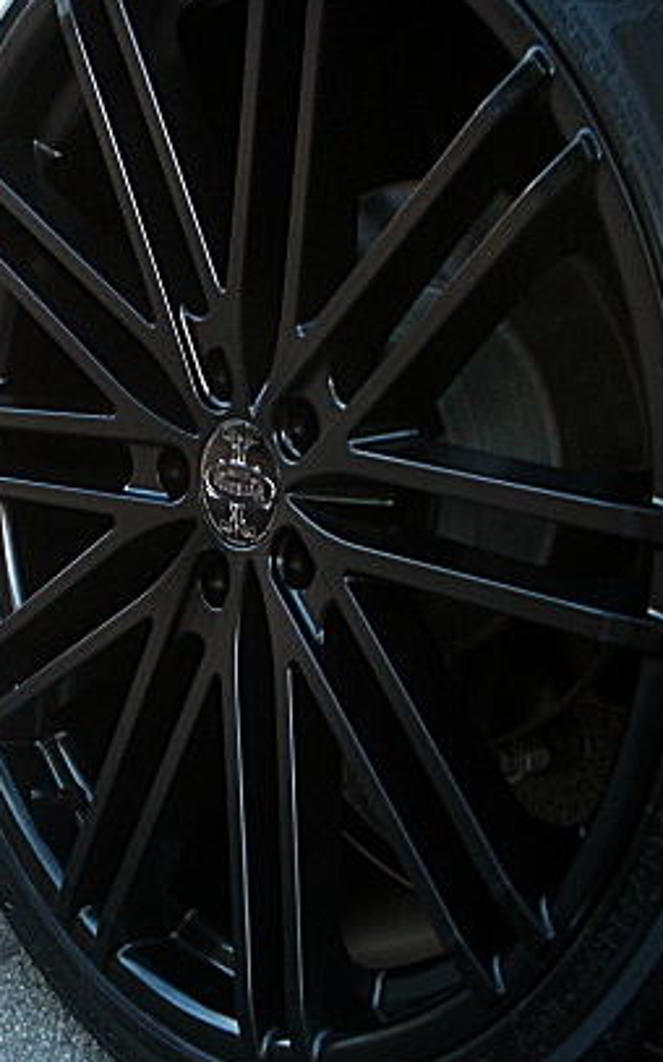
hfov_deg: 21.0
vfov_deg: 34.0
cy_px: 592
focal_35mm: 60
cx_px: 13
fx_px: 1736
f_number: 2.8
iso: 200
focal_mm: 6.3
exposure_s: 1/100
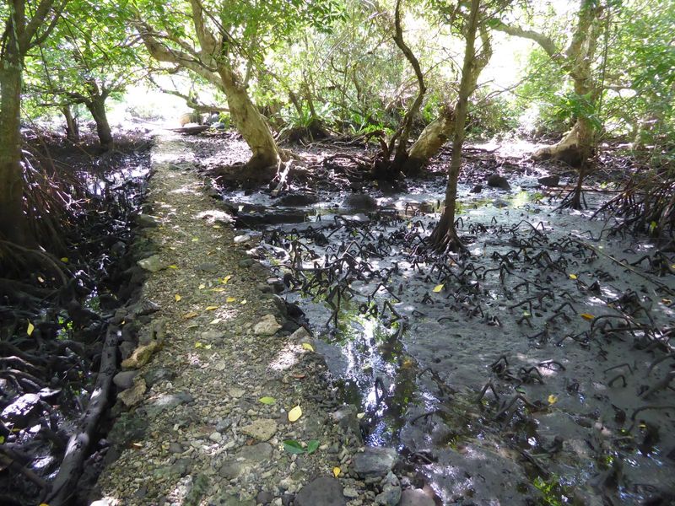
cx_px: 338
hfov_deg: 69.4
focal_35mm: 25
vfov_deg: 54.9
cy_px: 253
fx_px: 487
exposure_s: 1/80
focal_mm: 4.3
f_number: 3.3
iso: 800
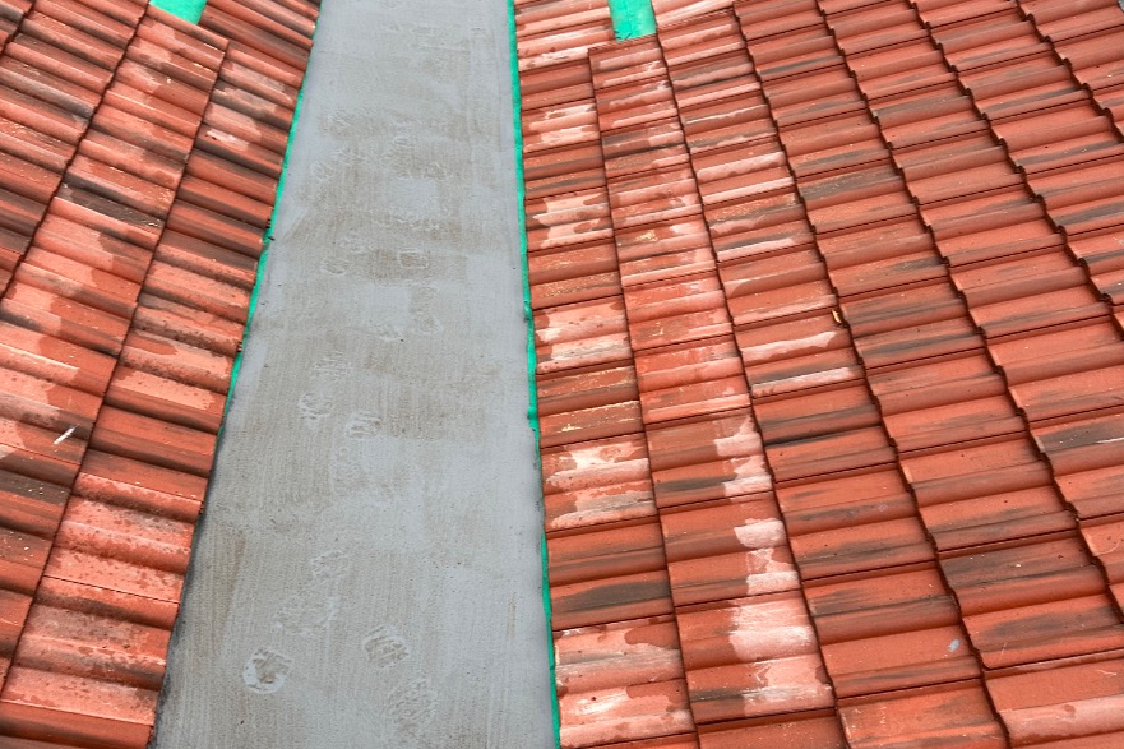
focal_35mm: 34
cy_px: 410
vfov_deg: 38.8
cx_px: 564
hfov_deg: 55.8
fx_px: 1061
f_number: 1.78
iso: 160
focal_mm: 6.86
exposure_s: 1/121
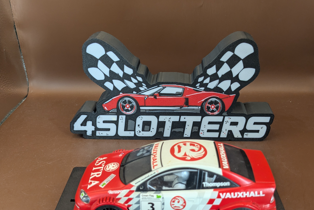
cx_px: 165
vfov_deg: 35.9
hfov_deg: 51.9
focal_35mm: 37
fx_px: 323
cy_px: 117
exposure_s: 1/99.9
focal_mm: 4.38
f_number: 1.73
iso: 67
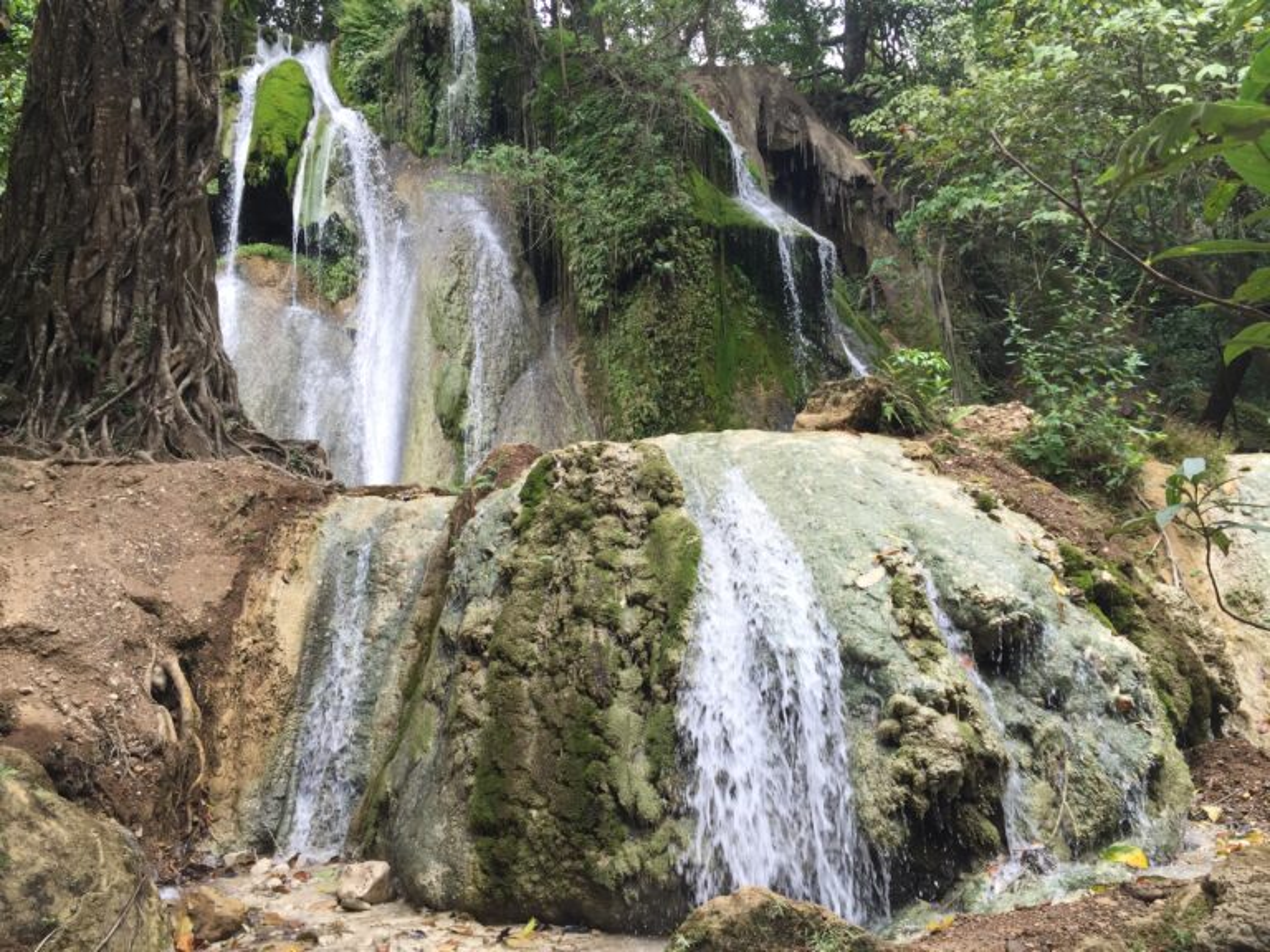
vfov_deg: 48.2
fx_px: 1064
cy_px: 476
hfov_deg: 61.7
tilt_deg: +11.2
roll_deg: +0.9
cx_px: 635
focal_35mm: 29
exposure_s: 1/158
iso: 32
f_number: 2.2
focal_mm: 4.15
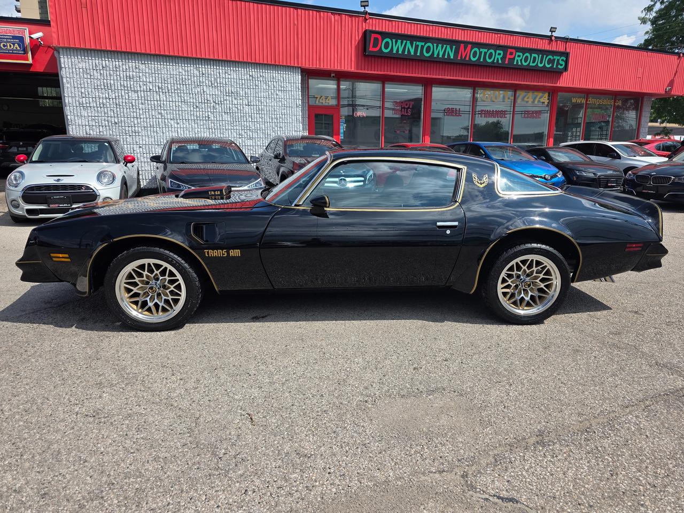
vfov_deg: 58.9
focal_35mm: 23
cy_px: 256
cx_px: 342
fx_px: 454
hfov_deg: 73.9
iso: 80
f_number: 1.7
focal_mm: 6.3
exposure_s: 1/5296
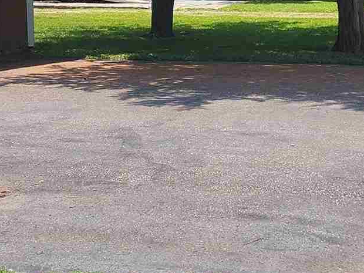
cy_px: 102
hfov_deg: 17.2
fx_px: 1199
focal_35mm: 114
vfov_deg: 13.0
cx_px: 279
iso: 12
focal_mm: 6.4
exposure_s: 1/619
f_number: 1.8
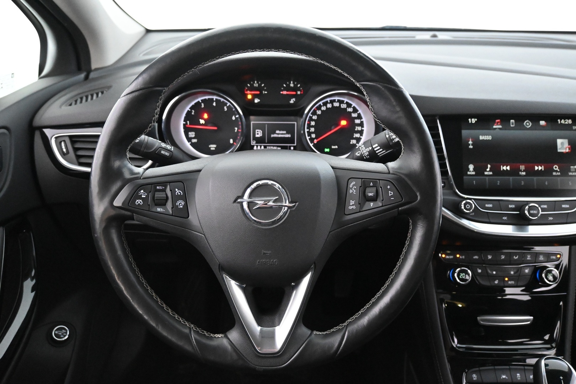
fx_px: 468
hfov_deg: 63.2
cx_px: 288
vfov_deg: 44.6
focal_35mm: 29
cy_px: 192
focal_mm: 19.5
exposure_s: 1/30
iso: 7200
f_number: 3.8
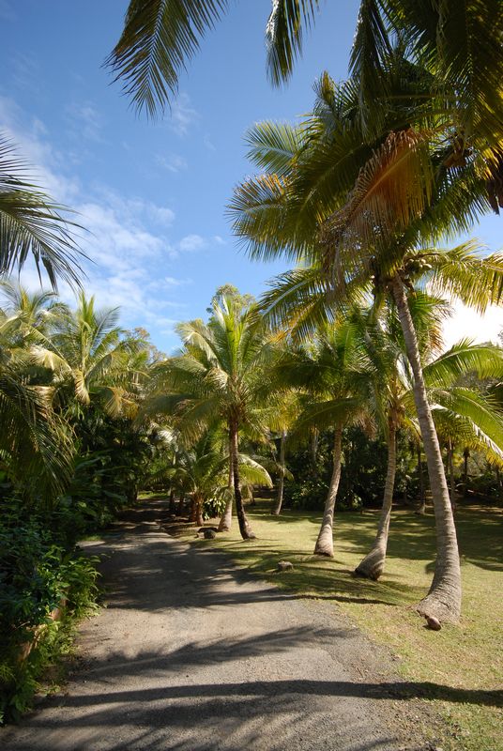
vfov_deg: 92.4
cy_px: 376
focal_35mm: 17
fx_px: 360
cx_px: 252
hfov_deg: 69.8
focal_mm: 11.5
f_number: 6.3
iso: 125
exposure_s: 1/160
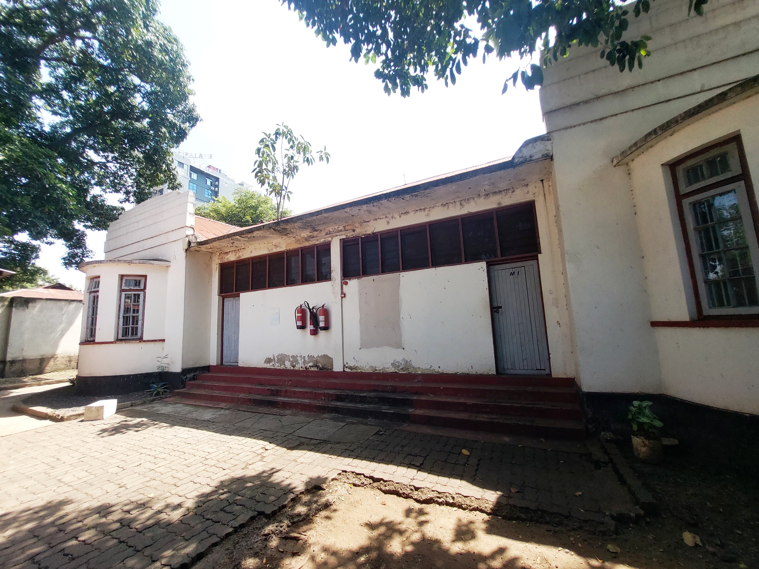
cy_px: 284
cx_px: 380
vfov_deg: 89.9
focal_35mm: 13
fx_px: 285
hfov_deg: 106.2
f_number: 2.2
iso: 40
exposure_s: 1/350
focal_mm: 1.74
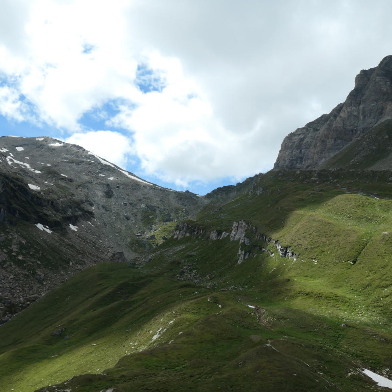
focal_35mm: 31
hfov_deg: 52.0
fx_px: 397
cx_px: 242
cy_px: 197
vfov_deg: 52.5
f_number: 5.6
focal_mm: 8.8
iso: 200
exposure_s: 1/800
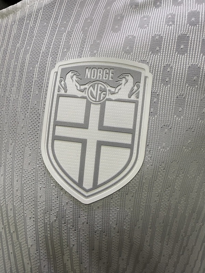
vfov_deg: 71.6
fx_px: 190
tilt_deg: -19.1
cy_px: 136
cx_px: 102
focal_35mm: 24
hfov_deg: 56.8
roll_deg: +2.9
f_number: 2.2
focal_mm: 2.22
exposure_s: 1/101
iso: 160
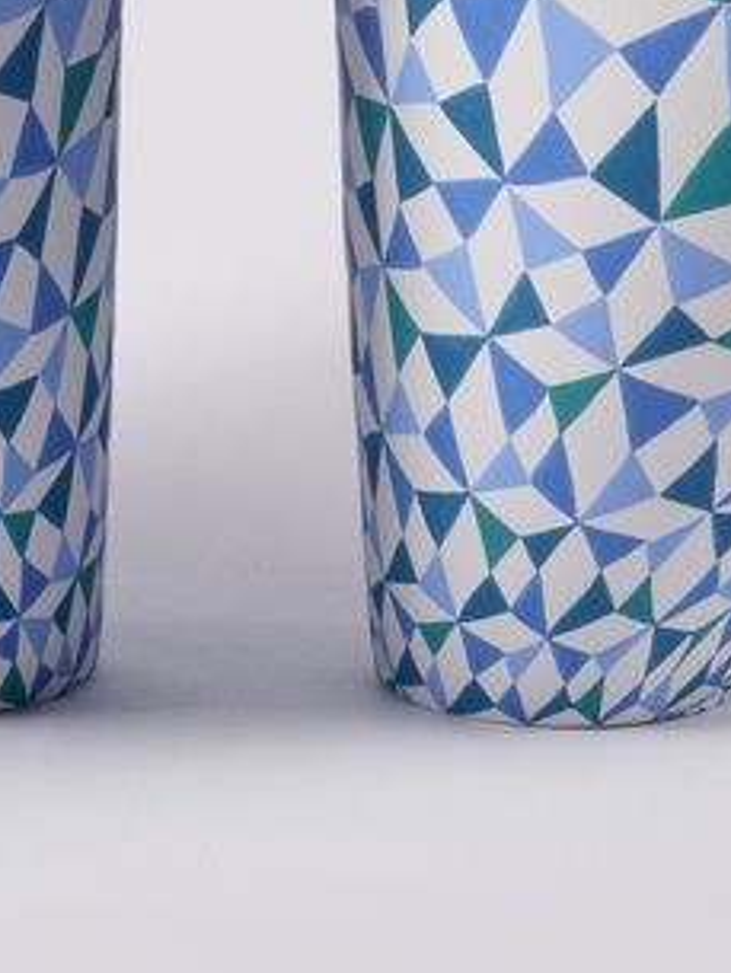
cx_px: 223
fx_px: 14012
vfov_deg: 3.9
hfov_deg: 3.0
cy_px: -1251
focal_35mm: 498
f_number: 20
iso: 100
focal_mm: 120
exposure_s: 1/80
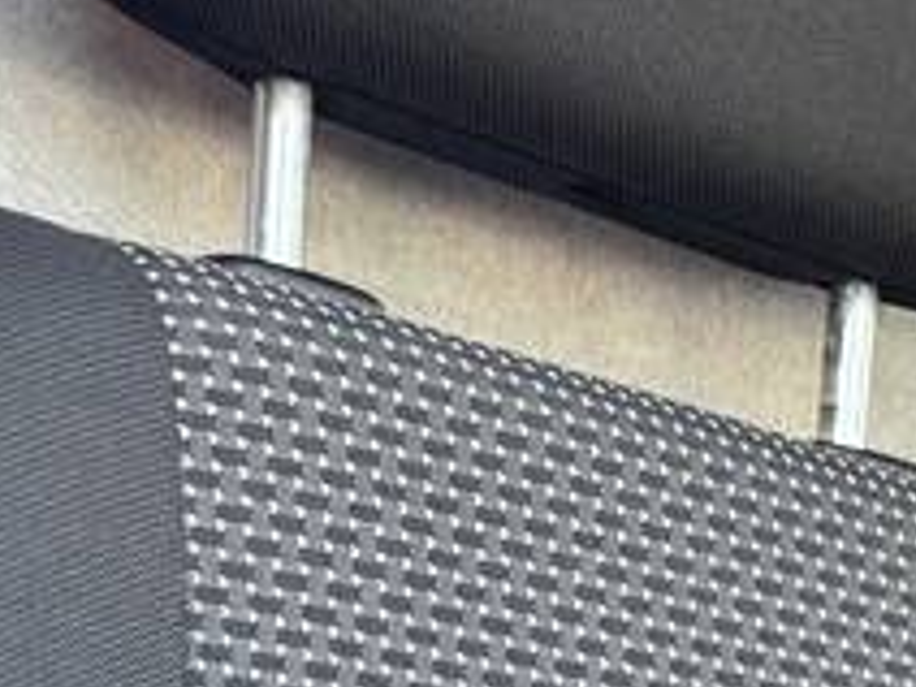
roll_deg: -7.4
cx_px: 1884
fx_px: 3599
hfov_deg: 12.6
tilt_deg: -5.7
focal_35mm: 136
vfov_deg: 9.4
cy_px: 1802
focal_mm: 6.76
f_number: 1.78
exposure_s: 1/130
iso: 100
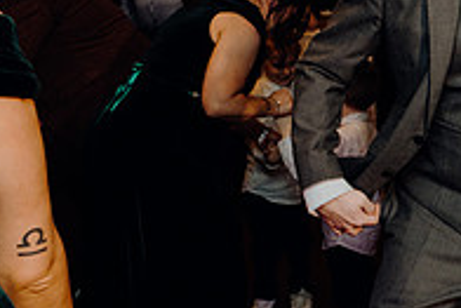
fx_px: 910
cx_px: 513
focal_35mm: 71
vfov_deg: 19.0
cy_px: 58
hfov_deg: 26.1
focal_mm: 24
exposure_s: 1/160
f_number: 3.5
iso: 2500
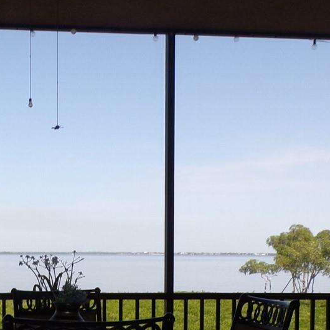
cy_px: 277
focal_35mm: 64
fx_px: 690
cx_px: 86
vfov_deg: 26.3
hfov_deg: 26.6
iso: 80
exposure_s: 1/110
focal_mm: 4.3
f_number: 5.8
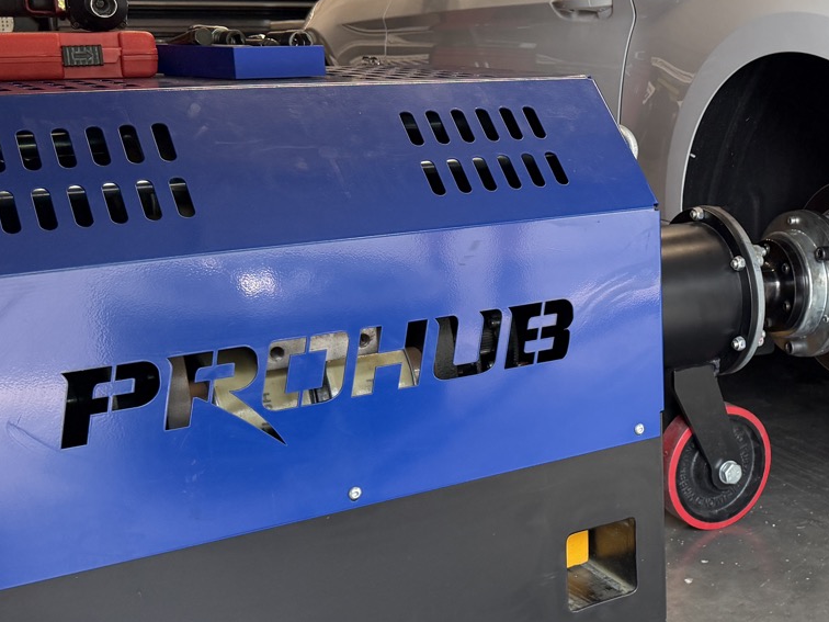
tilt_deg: -12.2
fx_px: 1293
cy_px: 304
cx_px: 739
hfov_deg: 33.7
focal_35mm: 54
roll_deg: -0.1
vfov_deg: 27.0
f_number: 1.78
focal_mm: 6.76
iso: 125
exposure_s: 1/192
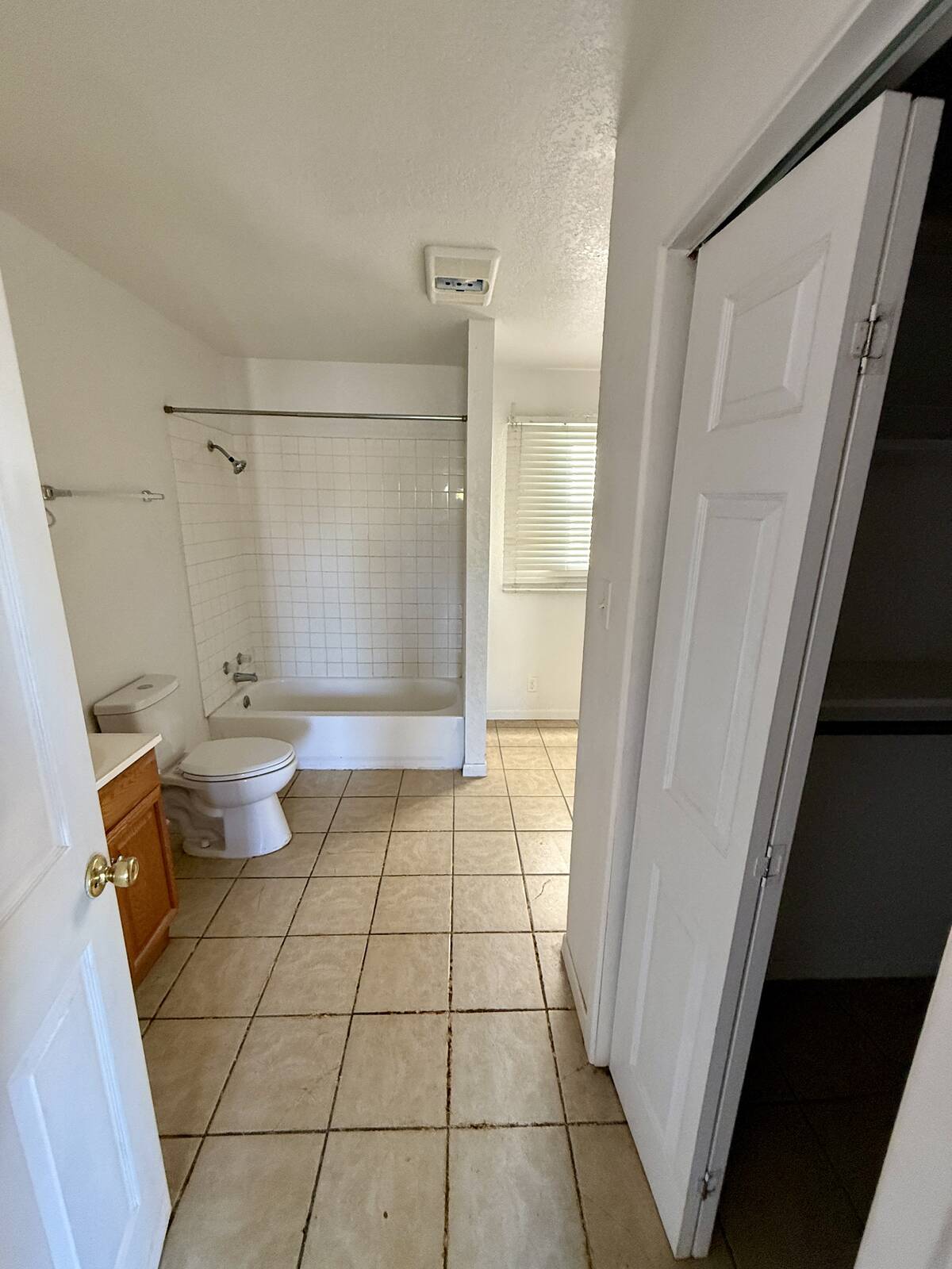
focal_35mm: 14
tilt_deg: -12.9
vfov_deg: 102.1
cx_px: 476
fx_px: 513
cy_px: 634
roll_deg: -0.7
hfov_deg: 85.7
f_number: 2.2
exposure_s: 1/79
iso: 320
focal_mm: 2.22
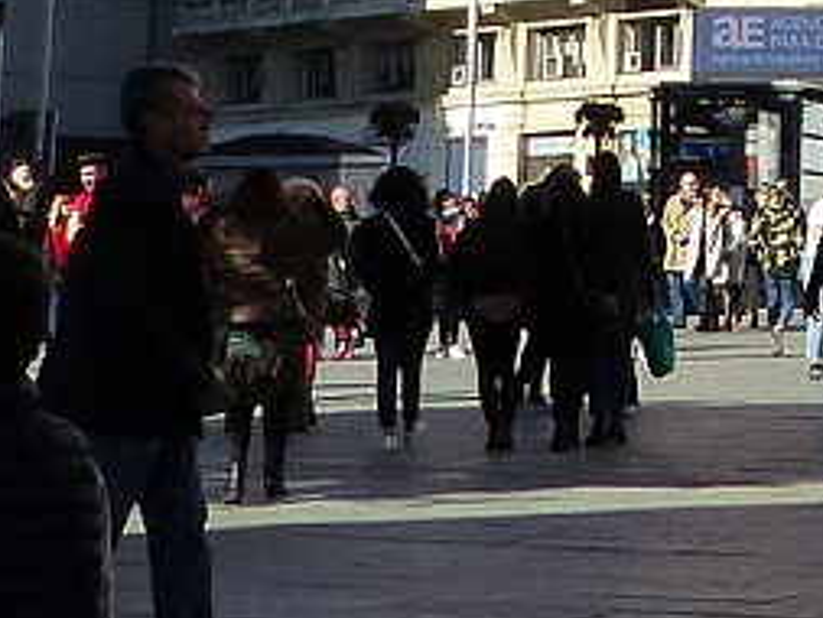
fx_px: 3758
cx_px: 1005
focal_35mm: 158
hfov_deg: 12.2
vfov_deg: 9.2
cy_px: -267
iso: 160
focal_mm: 4.5
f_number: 4
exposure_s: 1/640
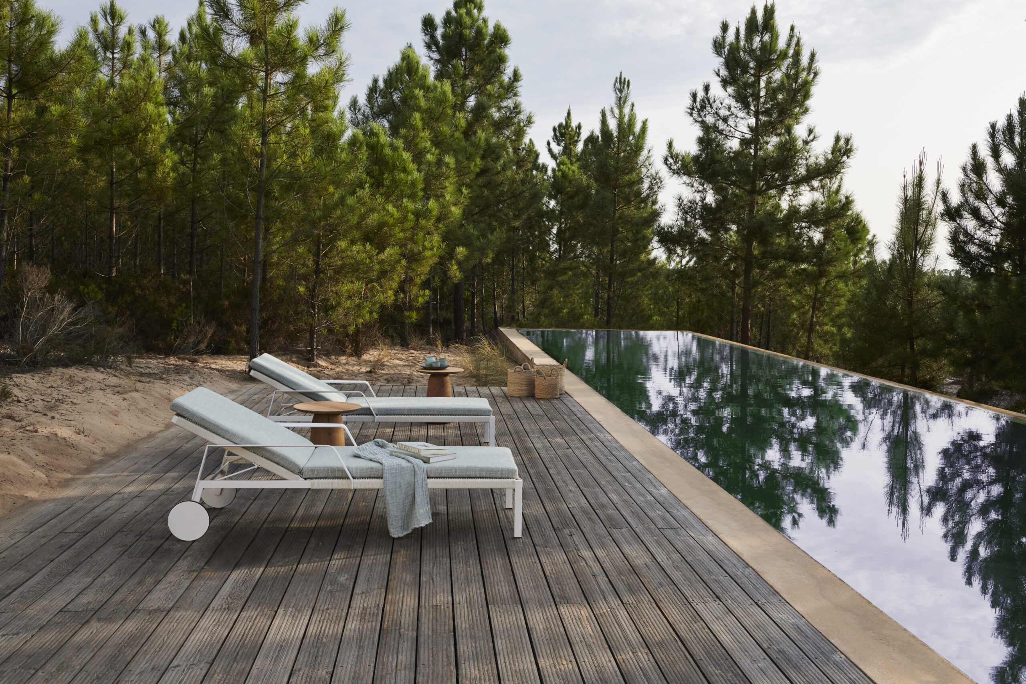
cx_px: 513
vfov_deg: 37.9
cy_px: 342
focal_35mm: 35
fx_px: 997
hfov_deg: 54.4
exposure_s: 1/250
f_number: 11
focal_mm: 35
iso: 400
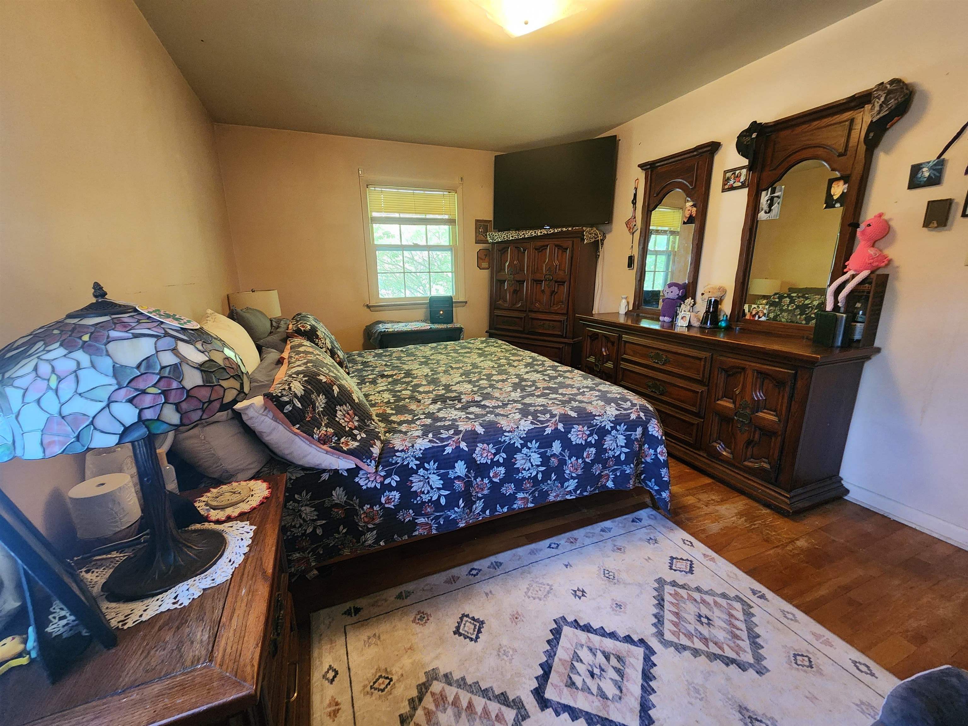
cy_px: 363
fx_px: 364
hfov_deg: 106.2
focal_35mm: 13
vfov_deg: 89.9
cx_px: 484
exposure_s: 1/30
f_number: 2.2
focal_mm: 2.2
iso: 640
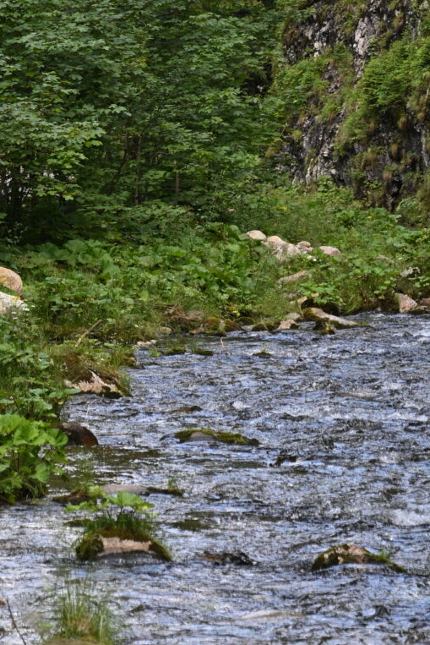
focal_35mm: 255
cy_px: -216
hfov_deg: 5.4
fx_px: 4566
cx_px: 377
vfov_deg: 8.0
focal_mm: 76
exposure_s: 1/160
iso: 100
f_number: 4
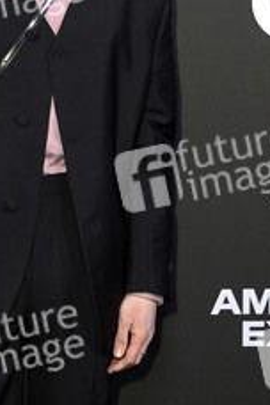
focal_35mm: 114
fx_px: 1282
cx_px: 44
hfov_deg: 12.0
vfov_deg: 17.8
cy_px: 82
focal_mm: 65
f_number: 5.6
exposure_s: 1/250
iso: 1000
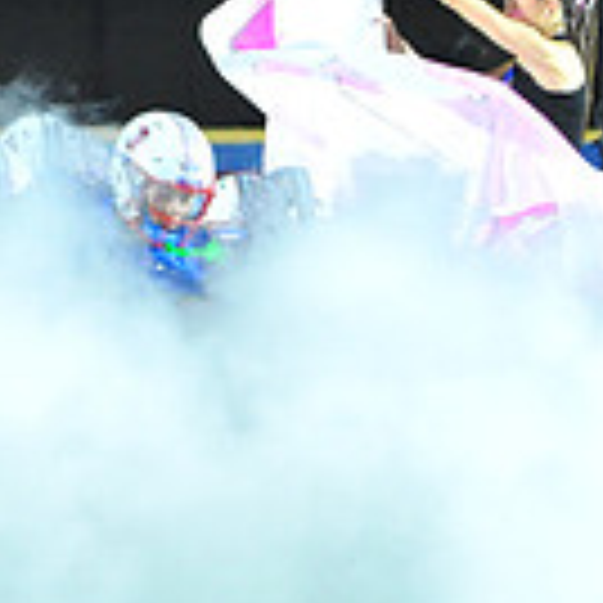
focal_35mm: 696
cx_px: -608
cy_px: 346
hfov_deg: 2.5
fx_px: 13717
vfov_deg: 2.5
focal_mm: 190
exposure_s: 1/160
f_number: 6.3
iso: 5000
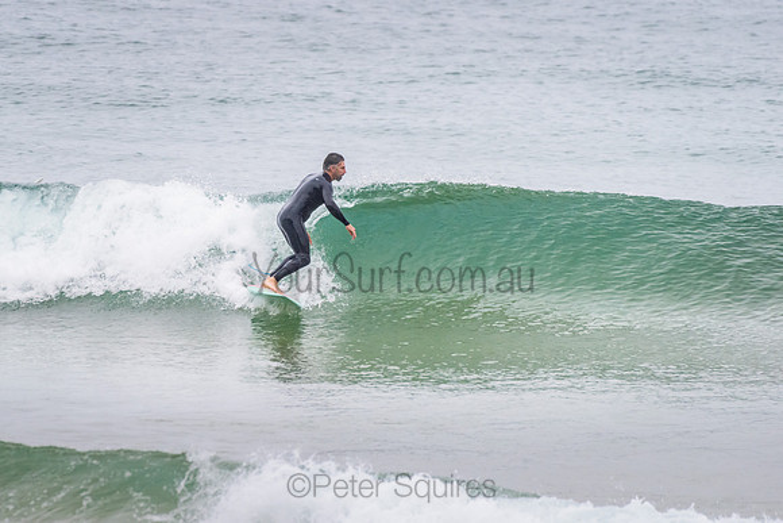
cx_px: 303
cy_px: 225
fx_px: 13343
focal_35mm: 613
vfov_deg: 2.2
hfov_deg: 3.4
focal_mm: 500
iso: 800
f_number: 5.6
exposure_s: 1/1000
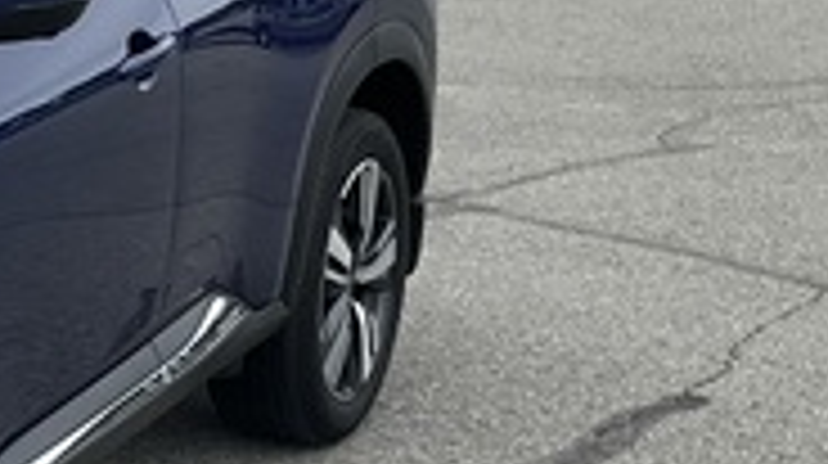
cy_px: 275
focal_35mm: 110
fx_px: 2412
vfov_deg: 11.0
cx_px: -450
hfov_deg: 17.3
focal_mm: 3
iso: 25
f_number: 1.8
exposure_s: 1/1035
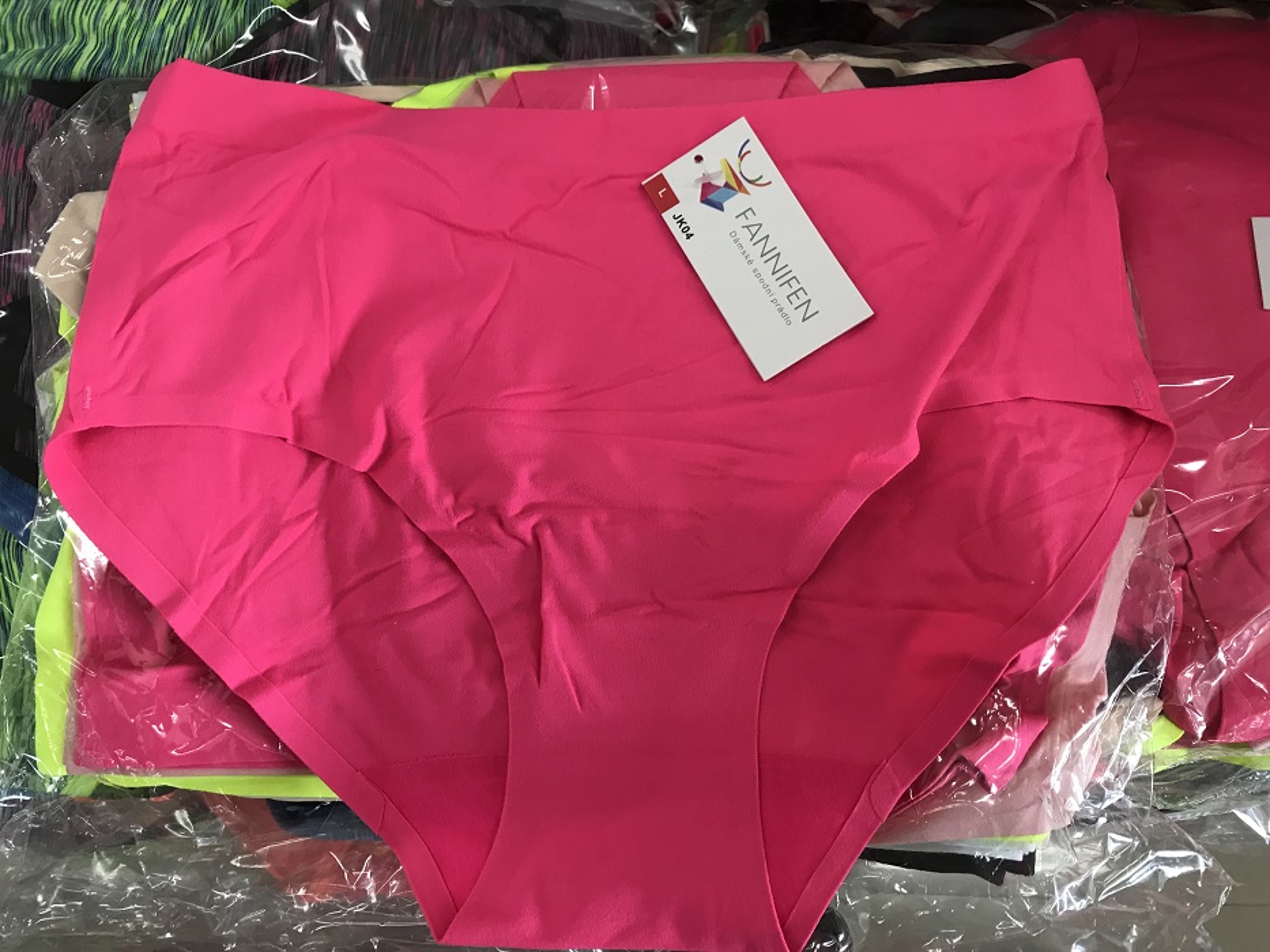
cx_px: 635
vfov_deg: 49.8
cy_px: 476
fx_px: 1027
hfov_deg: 63.4
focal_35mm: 28
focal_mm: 3.99
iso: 25
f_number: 1.8
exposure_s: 1/33
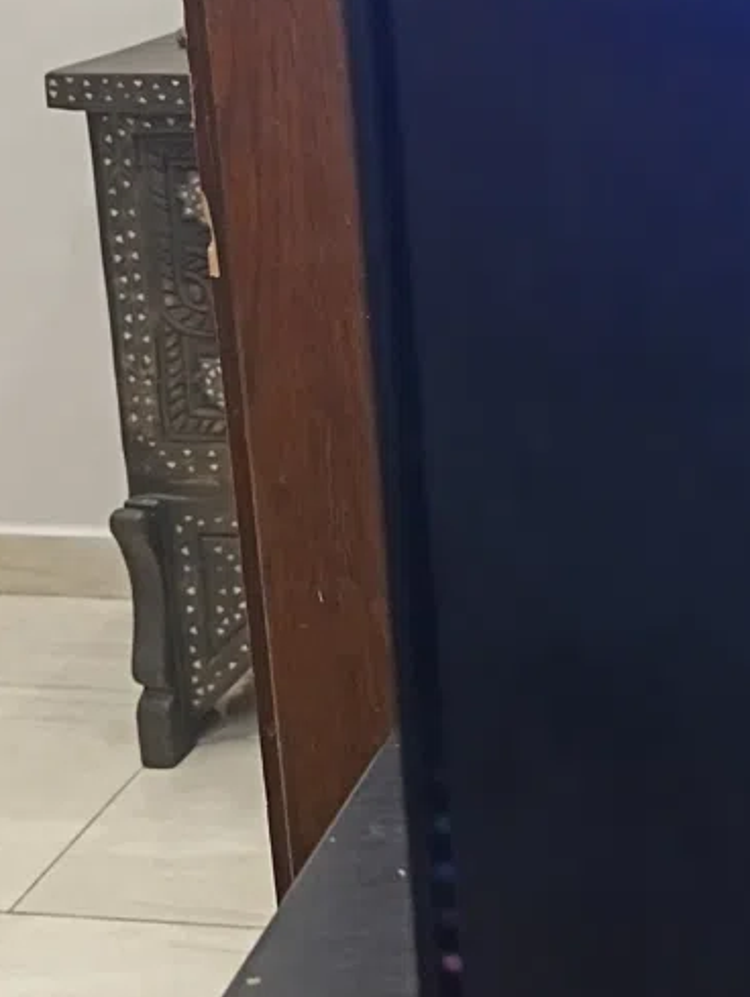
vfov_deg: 29.9
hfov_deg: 21.7
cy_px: 287
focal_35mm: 64
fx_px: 1845
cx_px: 842
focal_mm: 6.14
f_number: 1.6
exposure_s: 1/25
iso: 1600
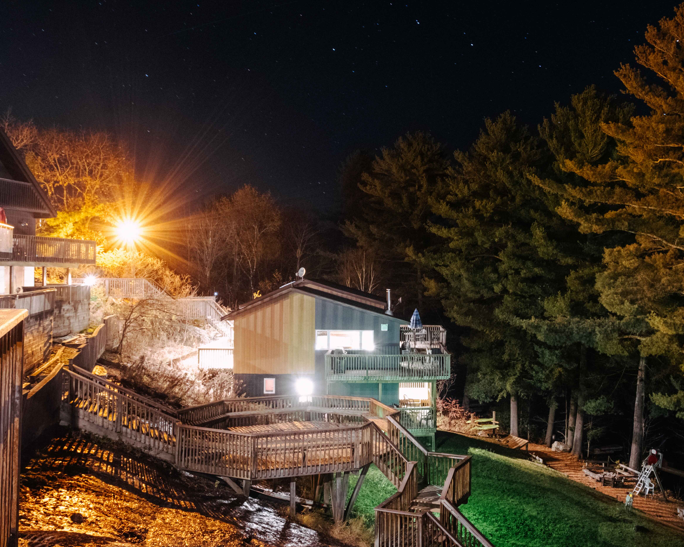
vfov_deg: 43.4
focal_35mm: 34
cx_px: 456
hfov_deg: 51.9
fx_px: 688
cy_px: 272
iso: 3200
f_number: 6.3
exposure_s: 37
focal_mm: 18
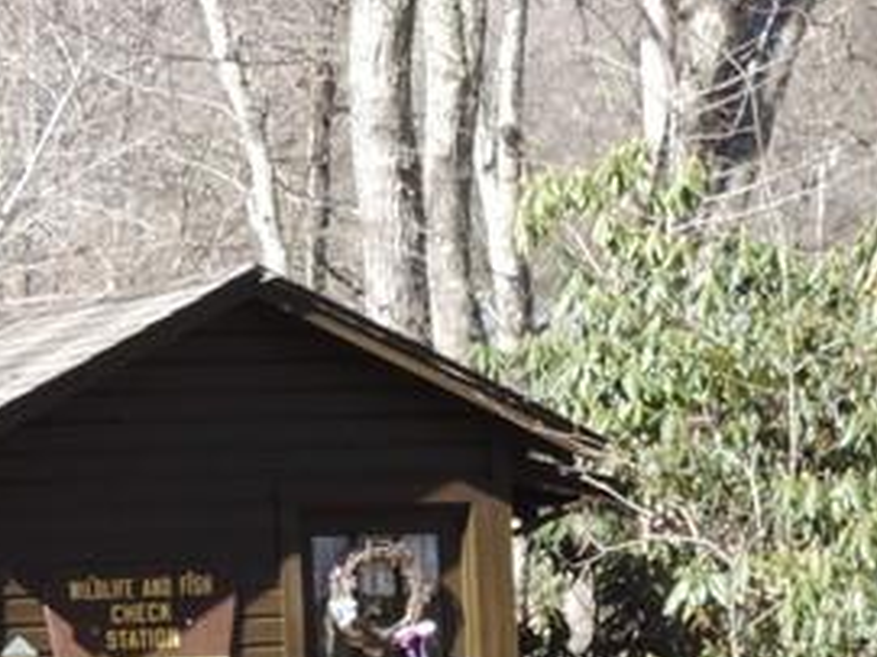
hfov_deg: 10.5
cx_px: 440
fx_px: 4786
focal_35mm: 189
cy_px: 1019
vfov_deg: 7.7
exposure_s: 1/160
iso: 80
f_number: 3.6
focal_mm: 8.9
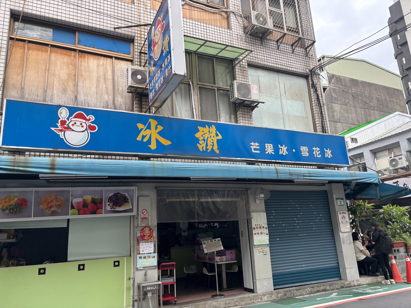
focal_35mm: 26
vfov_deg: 53.1
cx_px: 206
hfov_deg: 67.3
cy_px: 154
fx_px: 309
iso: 50
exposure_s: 1/574
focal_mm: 6
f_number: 1.6
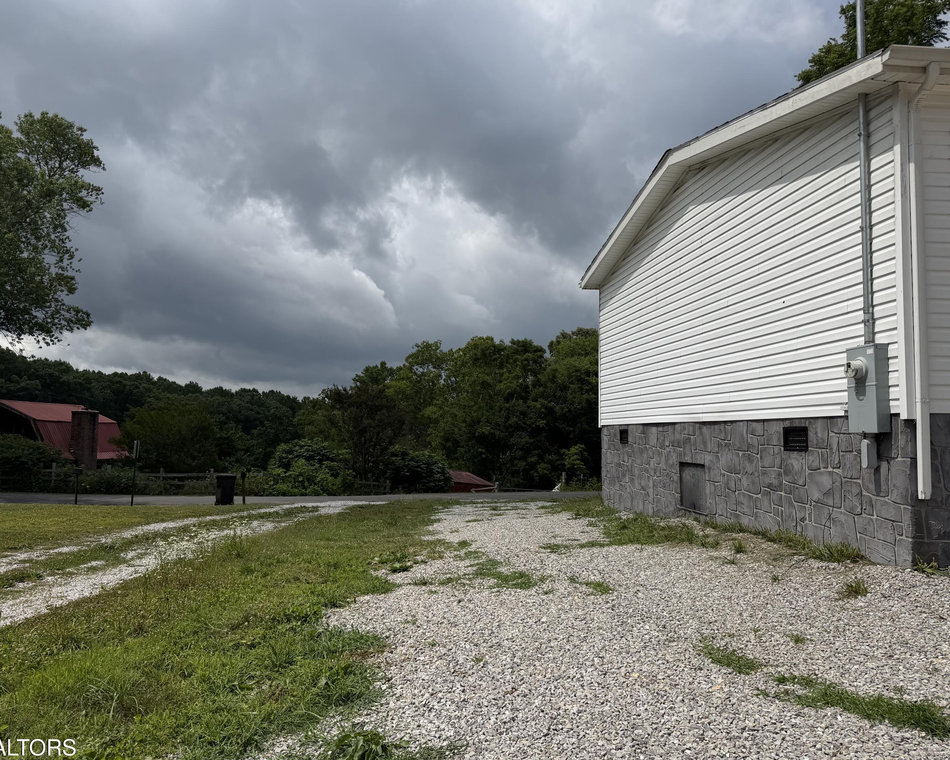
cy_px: 388
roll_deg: -2.8
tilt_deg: +6.5
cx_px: 436
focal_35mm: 26
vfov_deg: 54.9
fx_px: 731
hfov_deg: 65.9
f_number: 1.78
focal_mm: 6.76
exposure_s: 1/10309
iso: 80
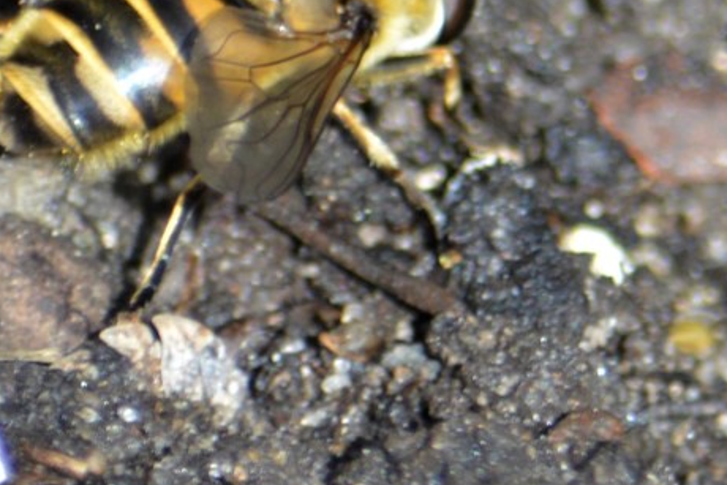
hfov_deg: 2.2
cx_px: 187
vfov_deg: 1.5
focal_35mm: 938
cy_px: 145
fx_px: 18947
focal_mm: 300
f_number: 8
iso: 220
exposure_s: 1/125
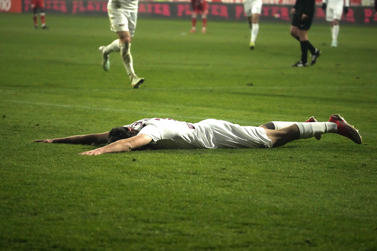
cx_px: 188
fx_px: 2094
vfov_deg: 6.9
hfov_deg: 10.3
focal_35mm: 200
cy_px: 126
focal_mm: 200
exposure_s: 1/2500
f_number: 5.6
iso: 10000
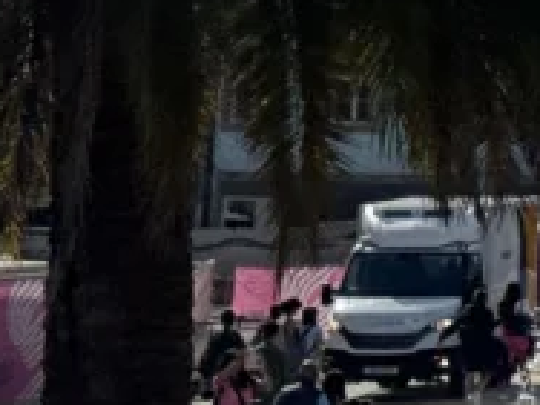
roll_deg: +0.1
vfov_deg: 5.6
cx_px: 1416
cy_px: -348
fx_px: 4087
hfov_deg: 7.0
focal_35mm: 262
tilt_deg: +8.7
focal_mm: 6.86
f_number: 1.78
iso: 64
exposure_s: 1/12500
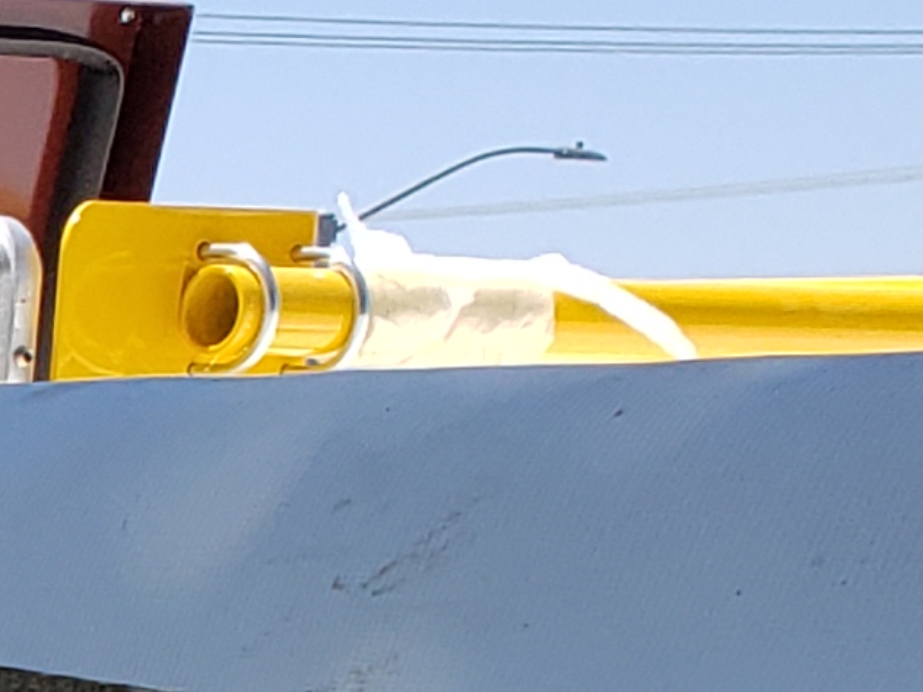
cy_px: 1631
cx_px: -1899
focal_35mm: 166
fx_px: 4426
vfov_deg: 8.3
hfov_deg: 9.3
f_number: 2.4
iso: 50
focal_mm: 4.3
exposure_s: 1/1084
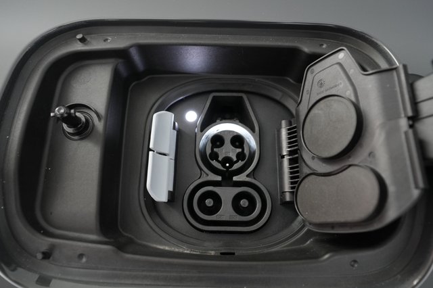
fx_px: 289
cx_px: 216
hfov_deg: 73.8
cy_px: 144
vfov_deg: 53.1
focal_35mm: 24
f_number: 4.5
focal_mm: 24
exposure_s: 1/30
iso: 2500
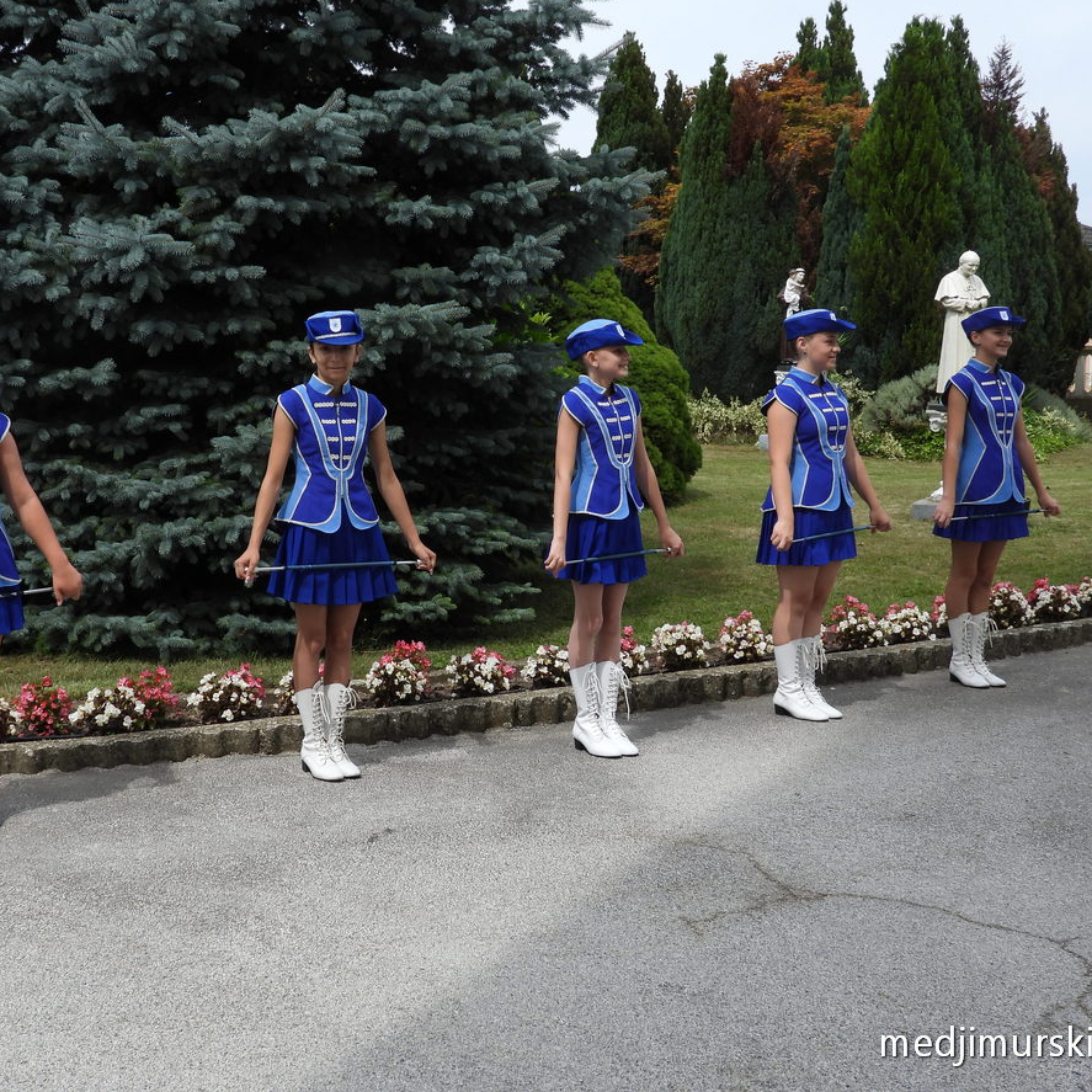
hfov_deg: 34.5
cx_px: 412
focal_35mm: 49
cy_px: 539
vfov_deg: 34.7
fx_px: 1749
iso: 100
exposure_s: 1/1000
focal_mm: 7.4
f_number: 3.2
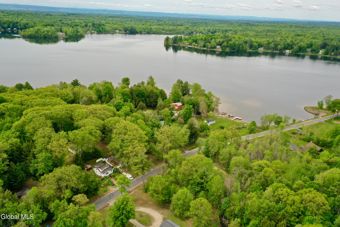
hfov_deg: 65.5
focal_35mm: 28
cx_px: 170
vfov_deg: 46.4
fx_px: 264
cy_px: 114
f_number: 3.5
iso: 100
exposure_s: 1/50
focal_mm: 10.26
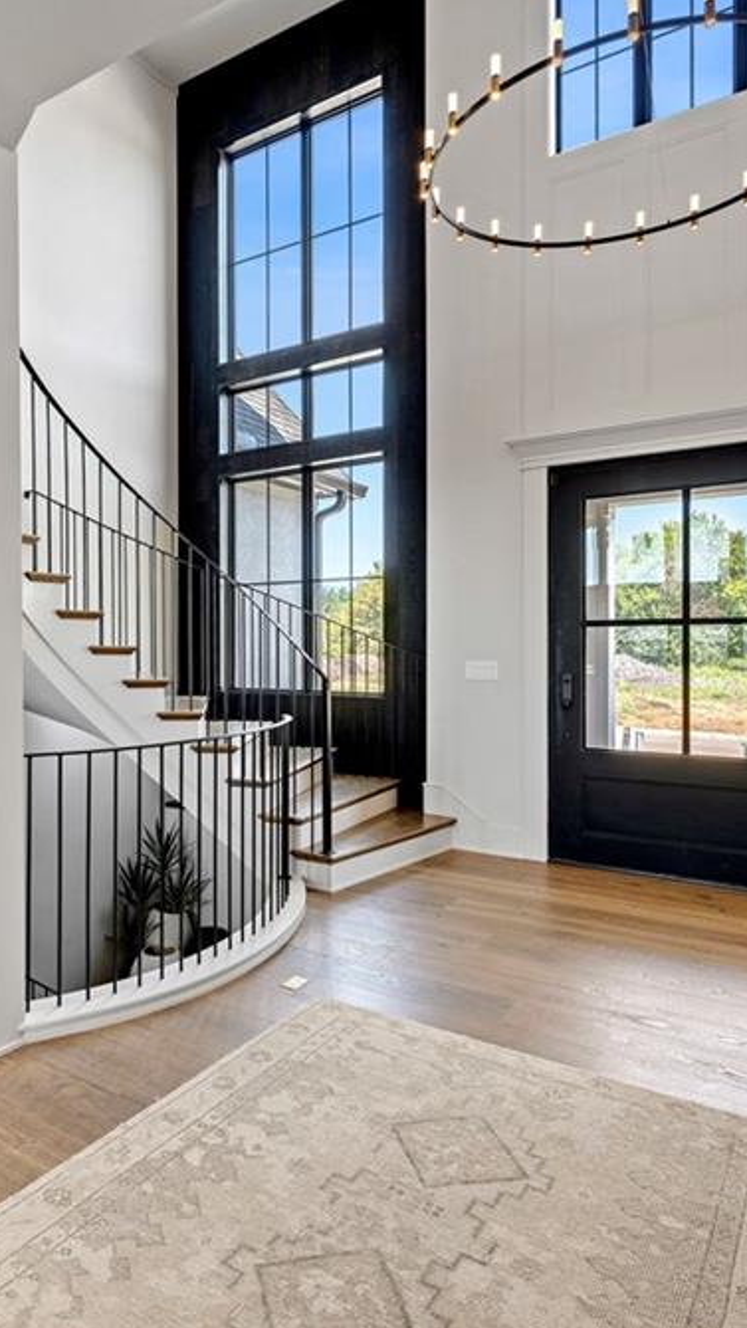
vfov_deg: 76.3
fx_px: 845
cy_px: 658
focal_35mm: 24
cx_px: 244
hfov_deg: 46.9
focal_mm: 15
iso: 100
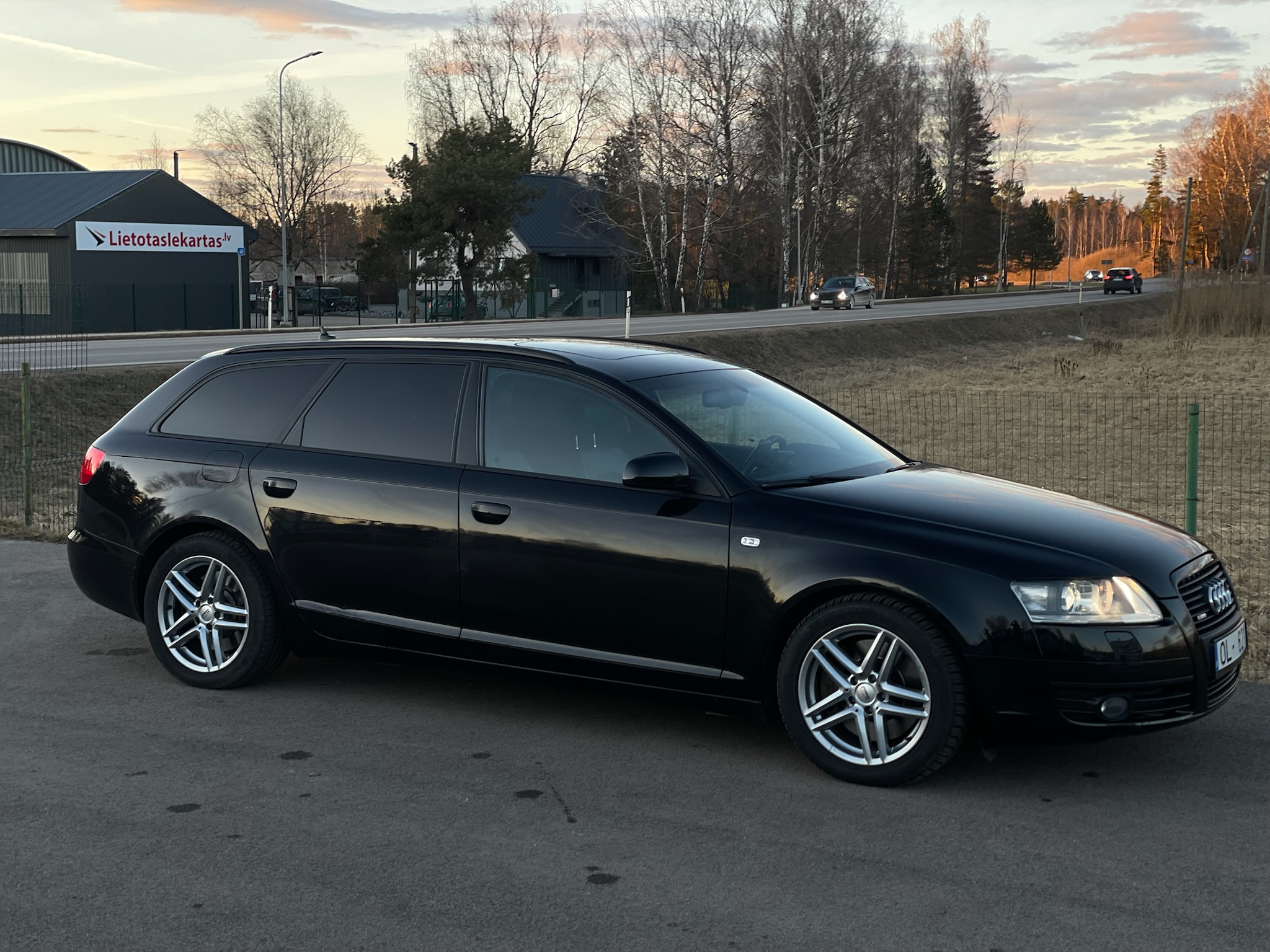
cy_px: 476
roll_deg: +0.4
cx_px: 635
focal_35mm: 52
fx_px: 1908
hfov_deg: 36.8
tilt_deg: -4.8
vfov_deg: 28.0
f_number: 2
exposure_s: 1/122
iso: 40
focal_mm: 6
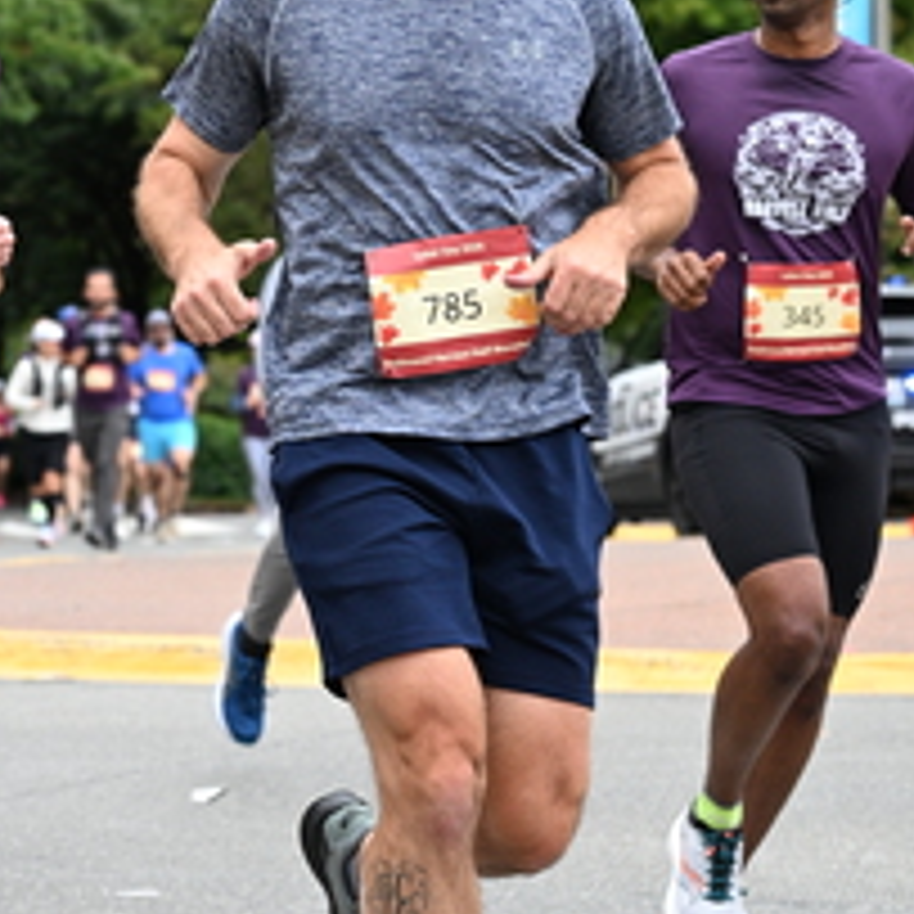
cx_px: 92
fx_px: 4481
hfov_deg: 11.6
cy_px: 243
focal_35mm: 150
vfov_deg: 11.6
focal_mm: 65
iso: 1600
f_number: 4
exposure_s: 1/800
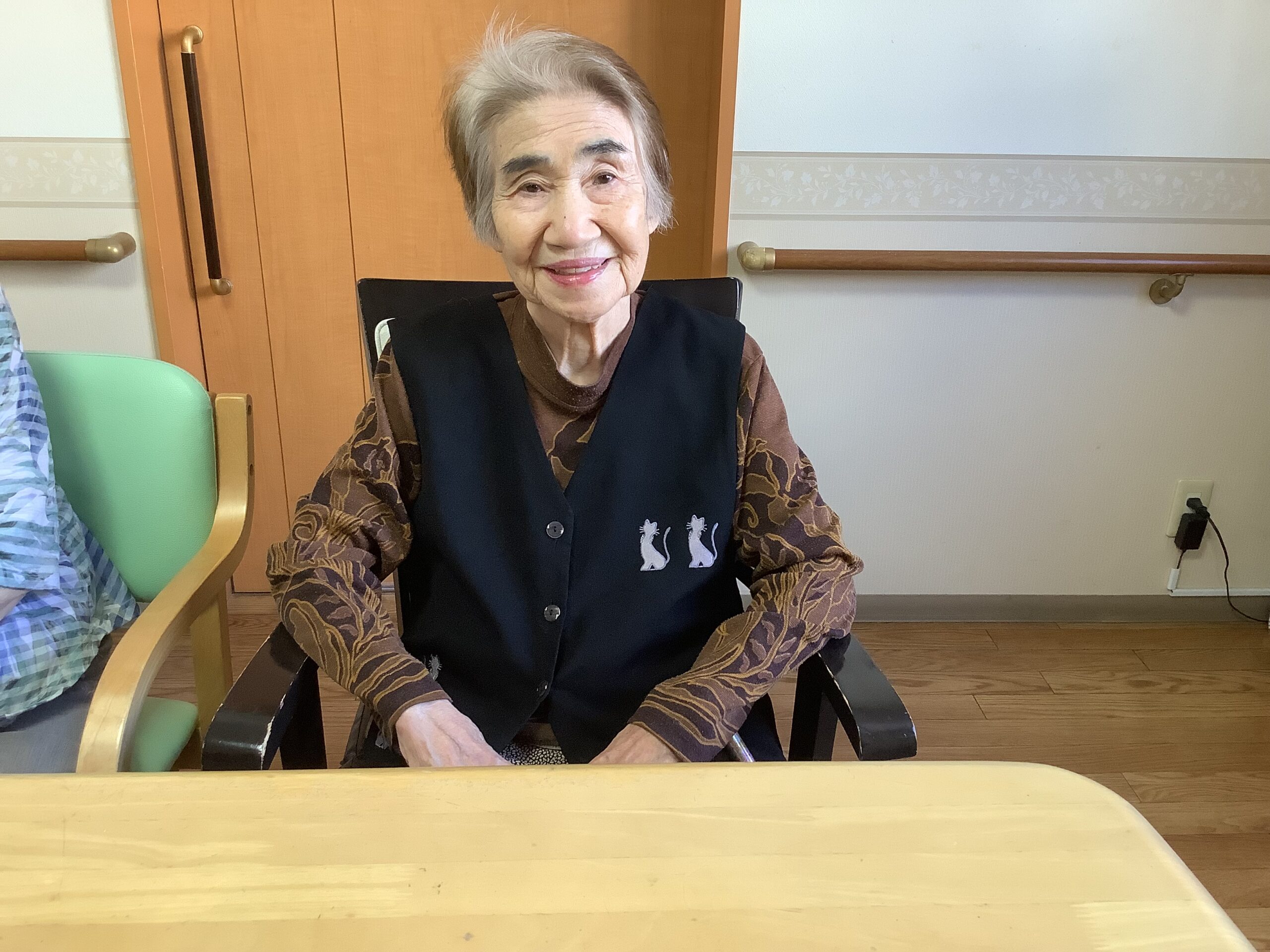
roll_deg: -0.5
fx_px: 1137
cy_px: 476
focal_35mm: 31
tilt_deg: -23.1
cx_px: 635
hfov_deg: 58.4
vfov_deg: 45.4
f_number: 2.4
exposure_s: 1/60
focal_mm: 3.3
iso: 125
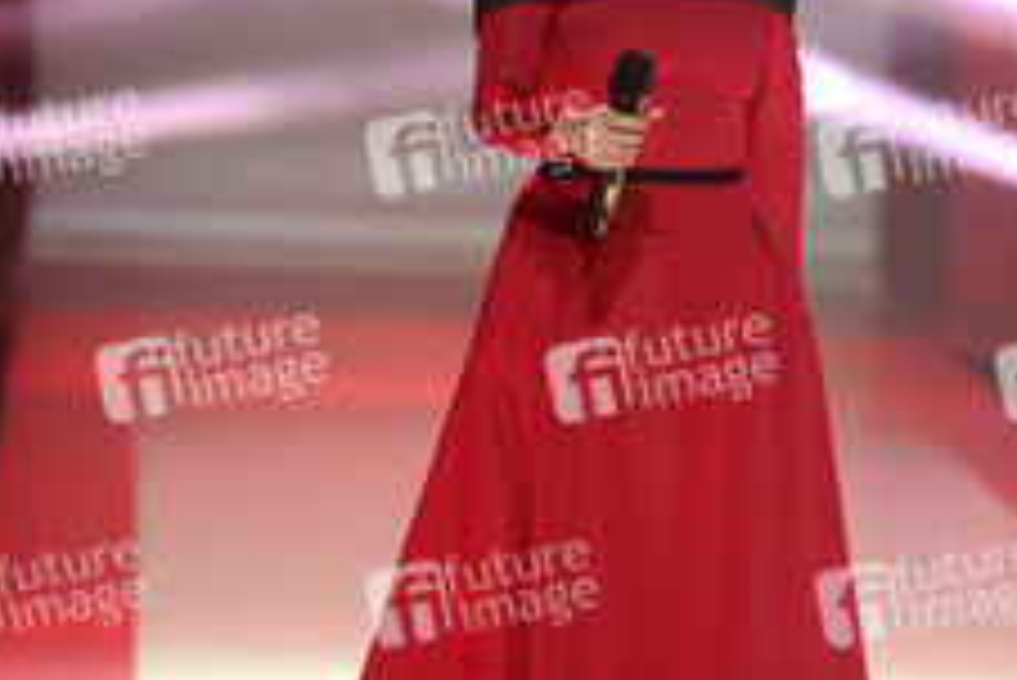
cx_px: 540
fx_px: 9272
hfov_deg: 6.3
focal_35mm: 328
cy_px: 257
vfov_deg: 4.2
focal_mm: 165
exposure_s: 1/500
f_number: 2.8
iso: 1600
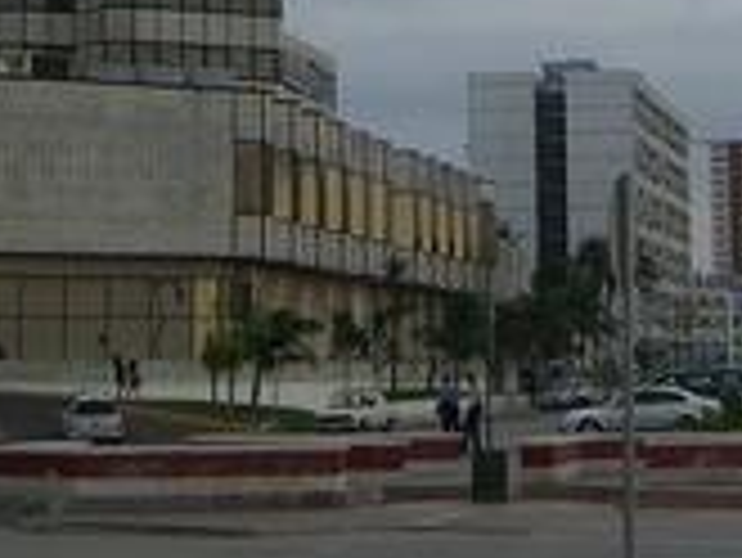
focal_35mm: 147
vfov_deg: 9.7
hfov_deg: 13.4
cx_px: 315
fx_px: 3153
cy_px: -360
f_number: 2.8
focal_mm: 7.9
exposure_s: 1/100
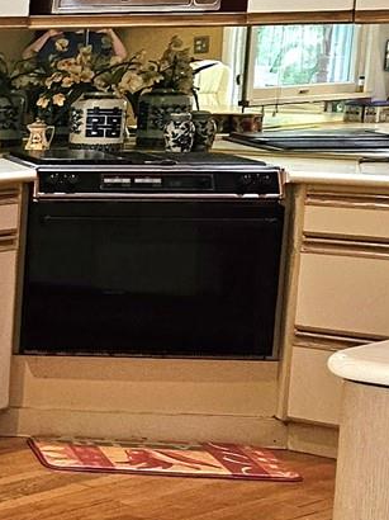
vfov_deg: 17.1
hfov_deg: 10.5
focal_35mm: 115
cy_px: 296
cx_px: -639
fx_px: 1725
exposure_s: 1/120
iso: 200
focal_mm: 5.4
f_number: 1.8
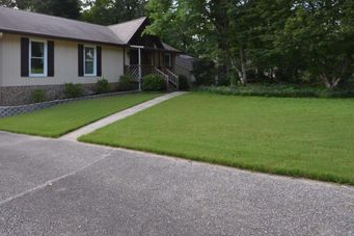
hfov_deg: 76.3
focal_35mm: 22
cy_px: 73
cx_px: 120
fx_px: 216
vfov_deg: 55.6
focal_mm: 10
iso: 140
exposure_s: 1/125
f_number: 5.6
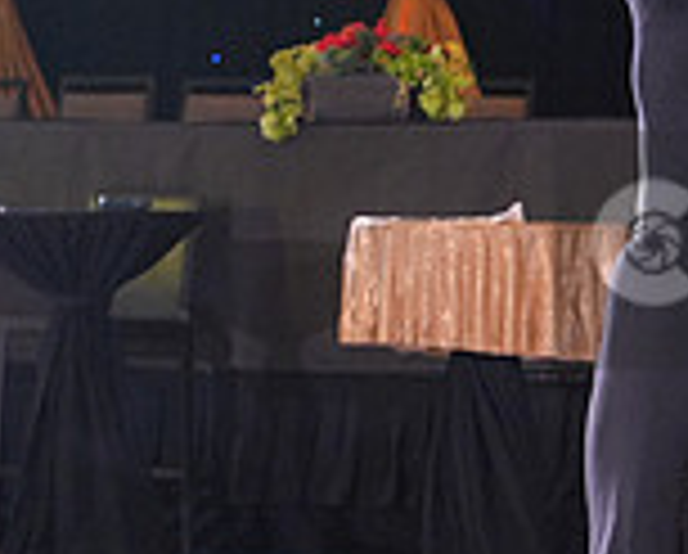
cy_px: 250
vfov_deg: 6.1
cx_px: 1043
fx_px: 5223
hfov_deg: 7.4
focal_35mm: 256
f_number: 4
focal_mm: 72
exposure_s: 1/400
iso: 2500
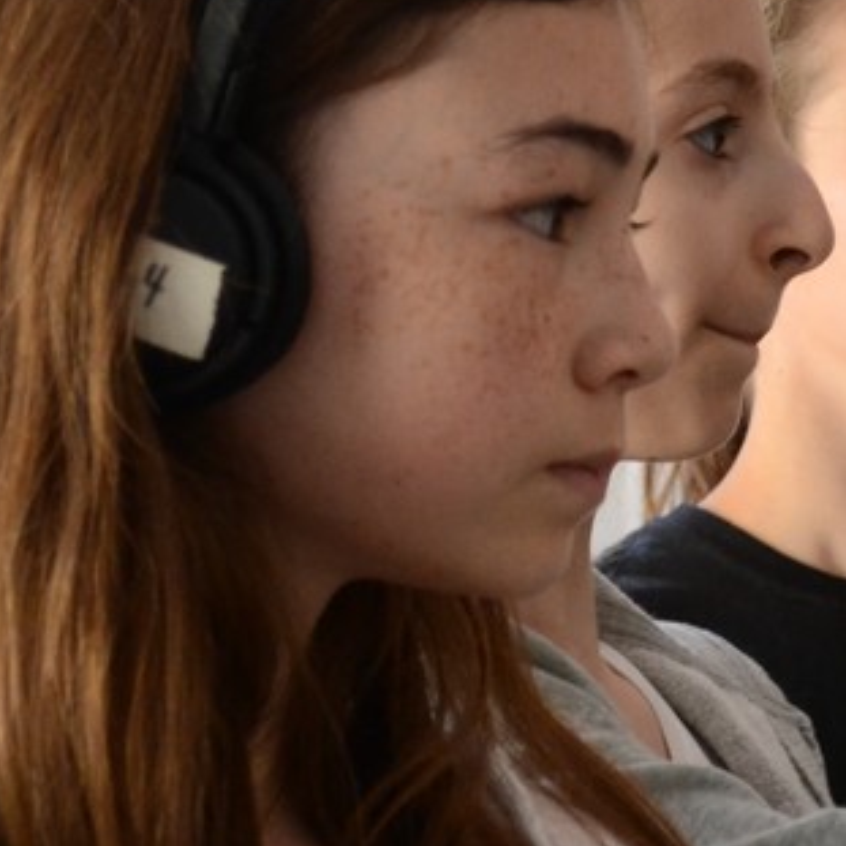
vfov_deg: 10.4
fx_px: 4645
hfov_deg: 10.3
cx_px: 879
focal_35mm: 168
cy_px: 366
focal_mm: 40
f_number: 5.3
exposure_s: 1/125
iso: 1600
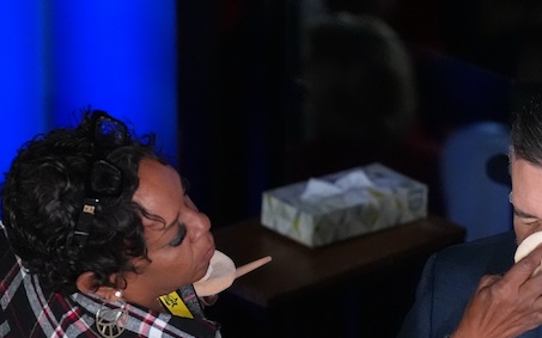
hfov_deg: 4.8
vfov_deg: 3.0
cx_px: 517
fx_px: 6513
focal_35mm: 441
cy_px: 291
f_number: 4.5
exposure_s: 1/640
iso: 6400
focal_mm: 200
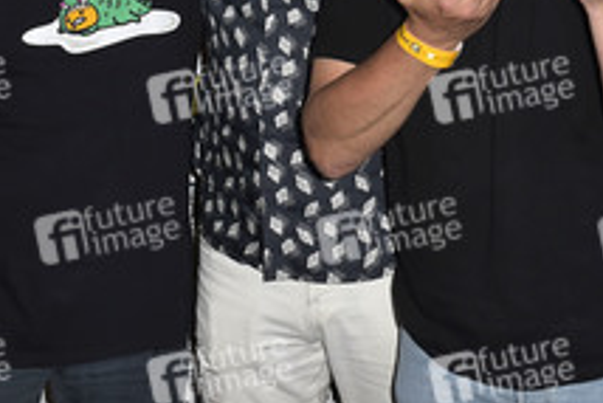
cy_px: 20
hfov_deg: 24.0
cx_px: 425
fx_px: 1408
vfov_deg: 16.0
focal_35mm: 84
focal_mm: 40
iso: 250
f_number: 6.3
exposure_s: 1/250
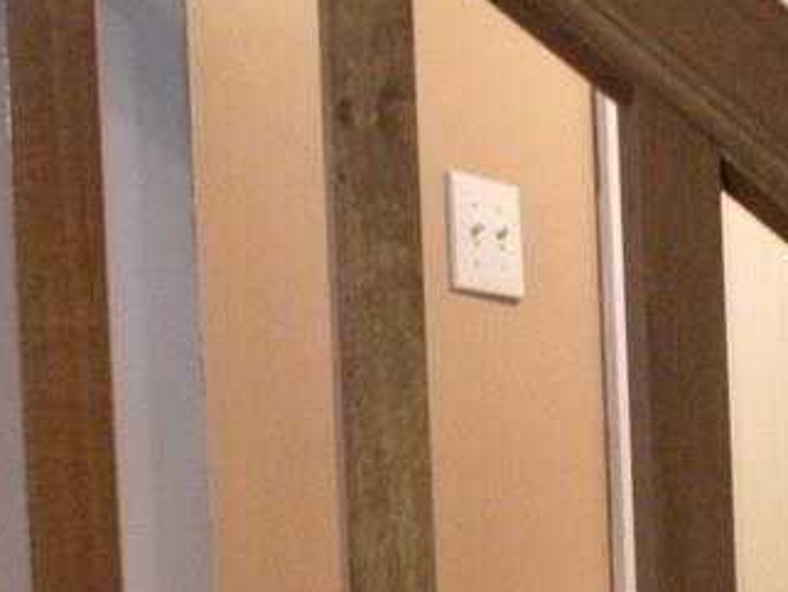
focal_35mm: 86
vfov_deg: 16.2
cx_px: 599
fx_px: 1958
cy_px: 774
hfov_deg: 22.5
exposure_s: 1/6.6
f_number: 4
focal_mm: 4.7
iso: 482
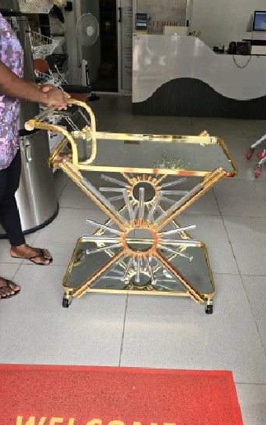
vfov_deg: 68.3
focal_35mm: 27
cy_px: 201
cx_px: 150
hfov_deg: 45.9
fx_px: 313
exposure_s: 1/101
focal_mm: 6.3
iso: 32
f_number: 1.7
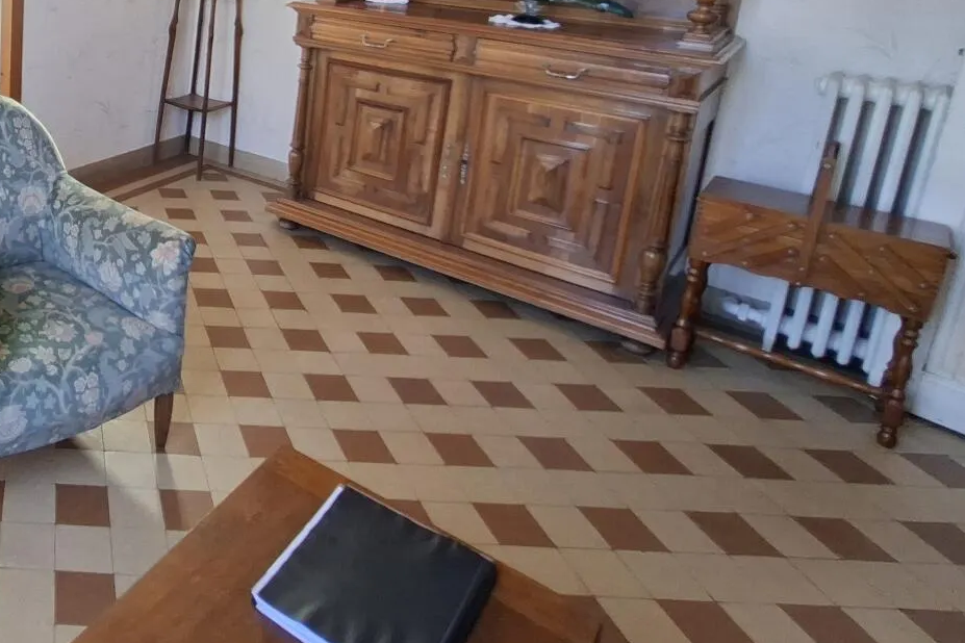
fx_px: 750
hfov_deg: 53.4
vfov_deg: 42.5
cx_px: 26
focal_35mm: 28
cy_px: 63
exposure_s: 1/30
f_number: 2.2
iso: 160
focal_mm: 1.74
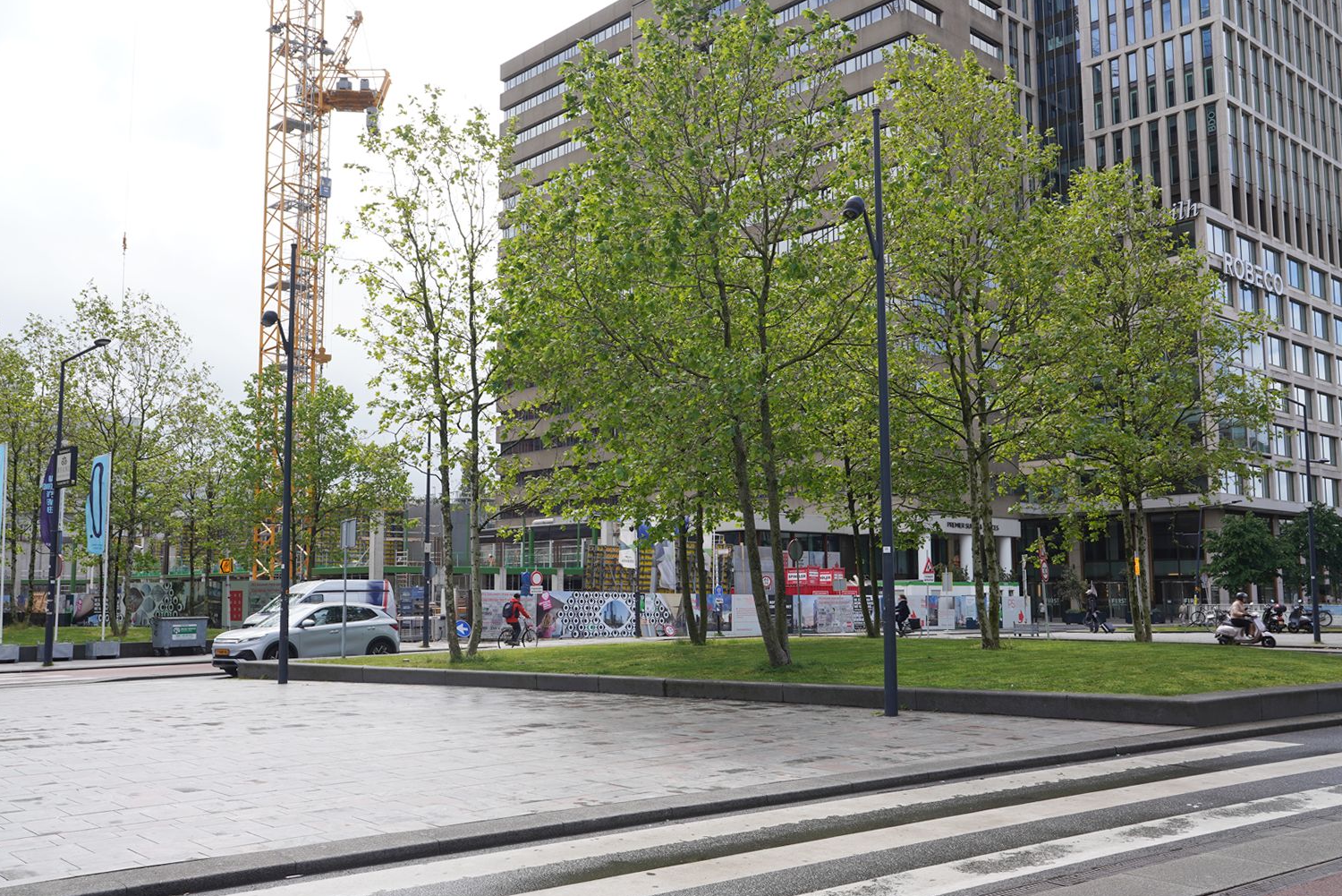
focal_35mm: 32
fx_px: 1193
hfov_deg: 58.7
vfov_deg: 41.1
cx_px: 648
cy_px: 460
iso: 100
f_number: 11
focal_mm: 24
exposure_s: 1/100
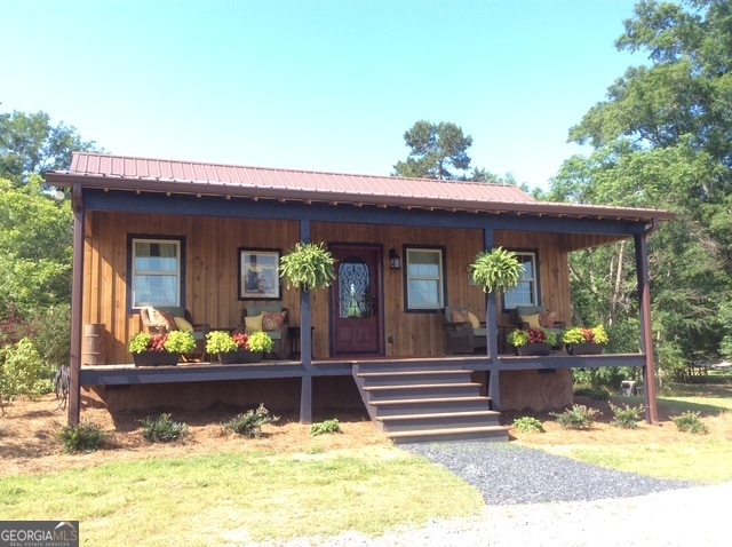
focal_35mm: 32
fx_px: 676
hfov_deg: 56.9
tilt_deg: +5.0
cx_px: 366
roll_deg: +1.0
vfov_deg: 44.1
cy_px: 274
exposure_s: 1/336
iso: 32
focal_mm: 3.3
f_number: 2.4
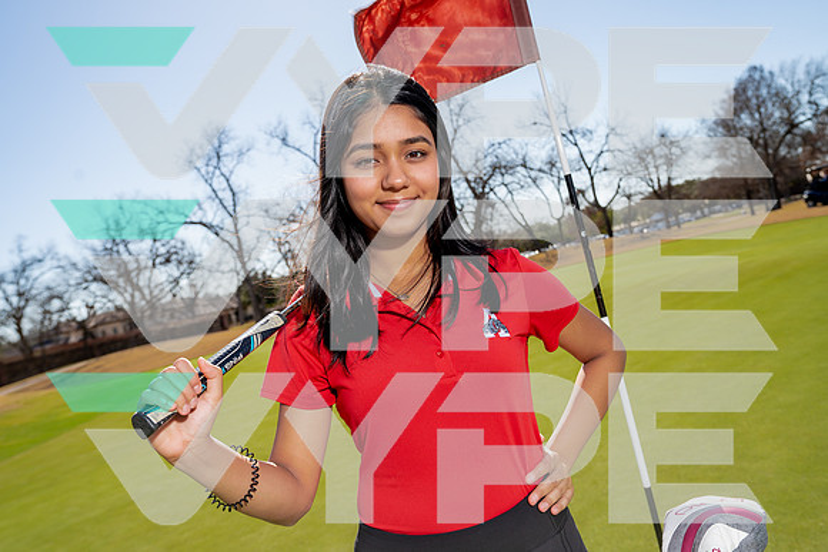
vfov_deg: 40.0
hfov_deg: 57.2
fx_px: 759
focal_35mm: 33
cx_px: 414
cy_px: 276
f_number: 5.6
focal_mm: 33
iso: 100
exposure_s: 1/250
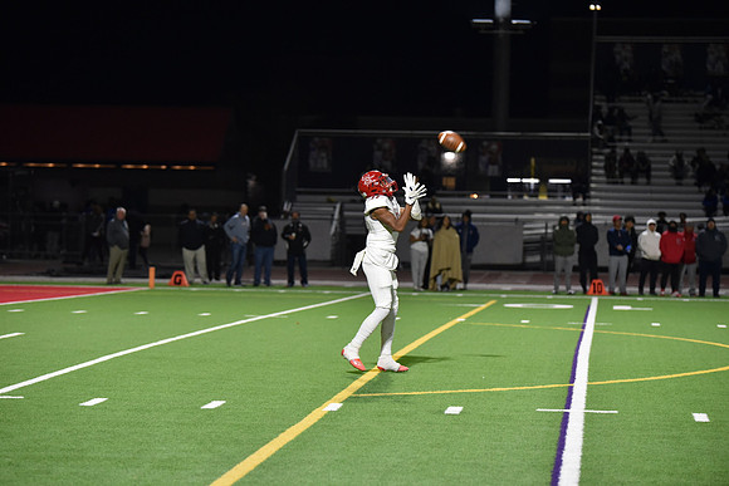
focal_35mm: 125
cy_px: 243
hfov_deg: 16.4
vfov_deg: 11.0
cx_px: 364
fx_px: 2532
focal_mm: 125
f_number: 2.8
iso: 3200
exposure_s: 1/500
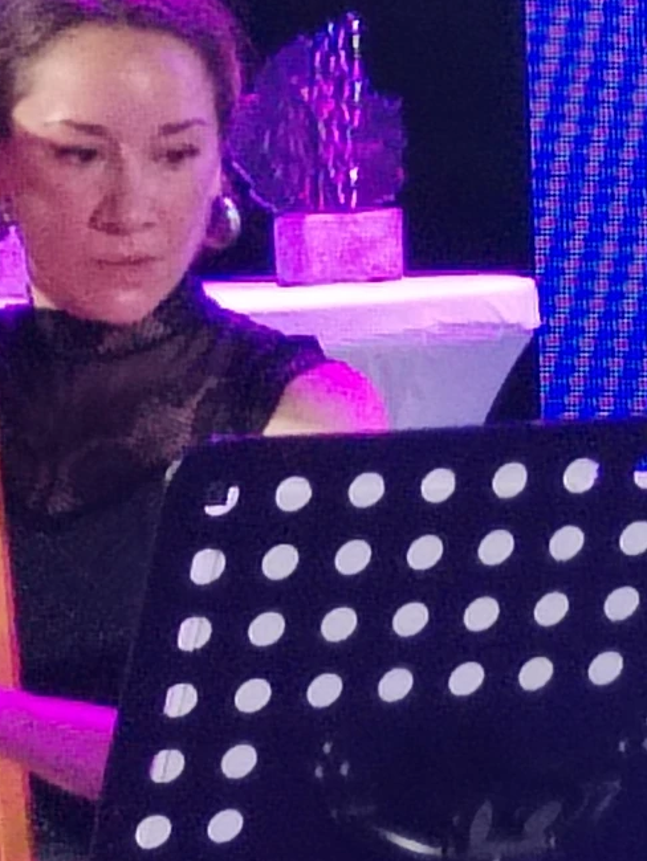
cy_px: 373
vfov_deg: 5.9
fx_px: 8368
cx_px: 224
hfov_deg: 4.4
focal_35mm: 336
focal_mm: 4.75
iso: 410
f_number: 1.8
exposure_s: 1/33.3
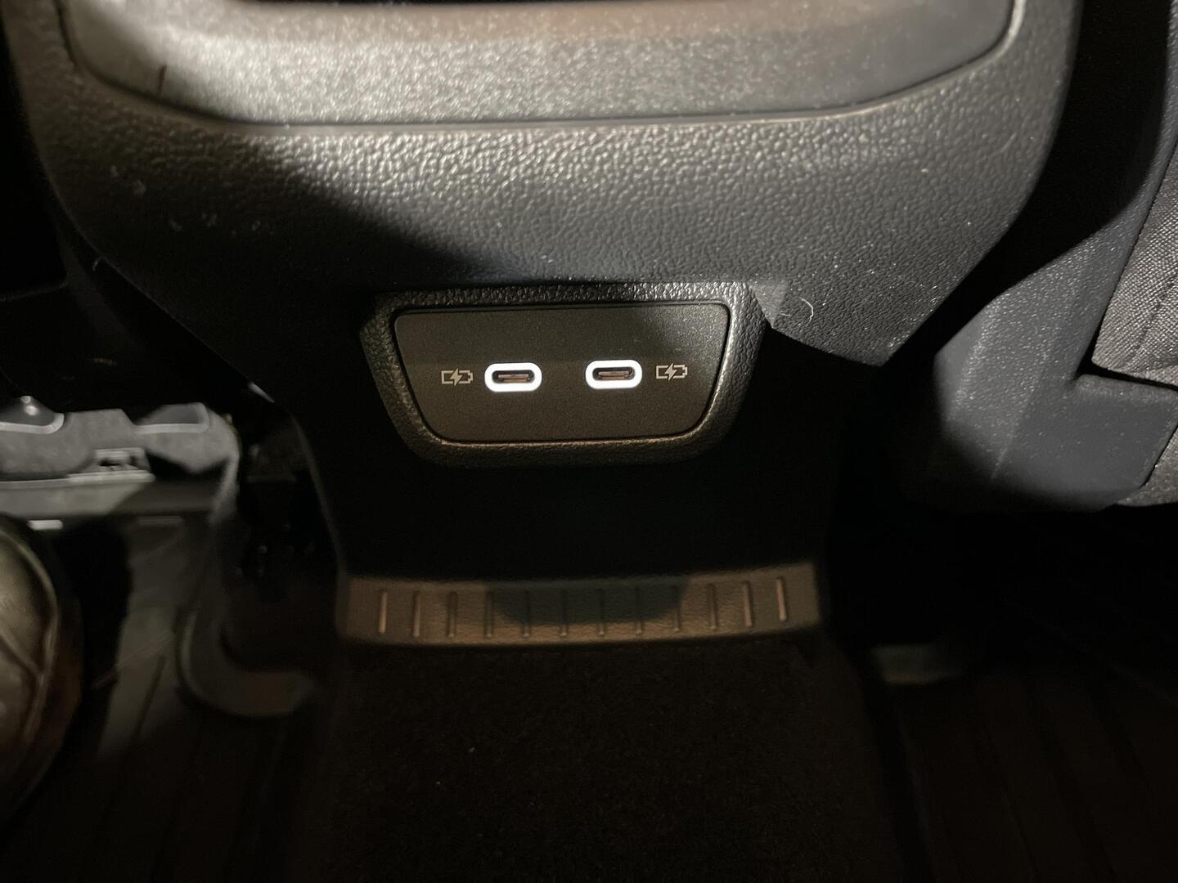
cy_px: 442
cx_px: 589
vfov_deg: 53.1
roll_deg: +2.1
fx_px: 885
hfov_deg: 67.3
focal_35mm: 26
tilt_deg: -43.1
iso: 3200
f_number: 1.6
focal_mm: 5.1
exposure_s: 1/17
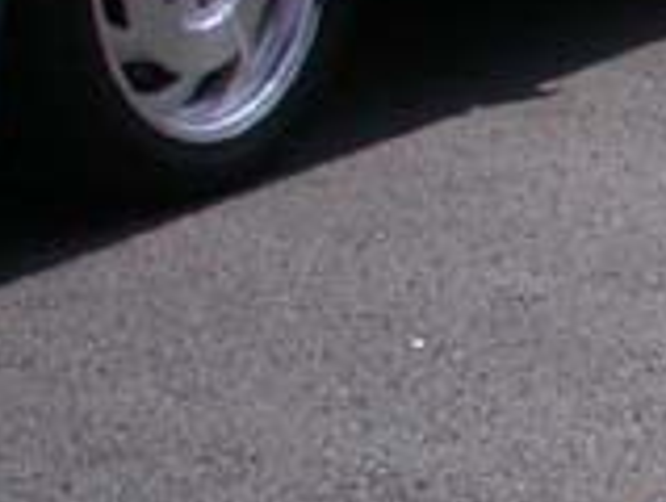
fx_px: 4705
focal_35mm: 244
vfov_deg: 6.1
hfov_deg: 7.1
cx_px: 2099
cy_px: 138
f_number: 7.5
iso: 100
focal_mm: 7.85
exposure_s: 1/312
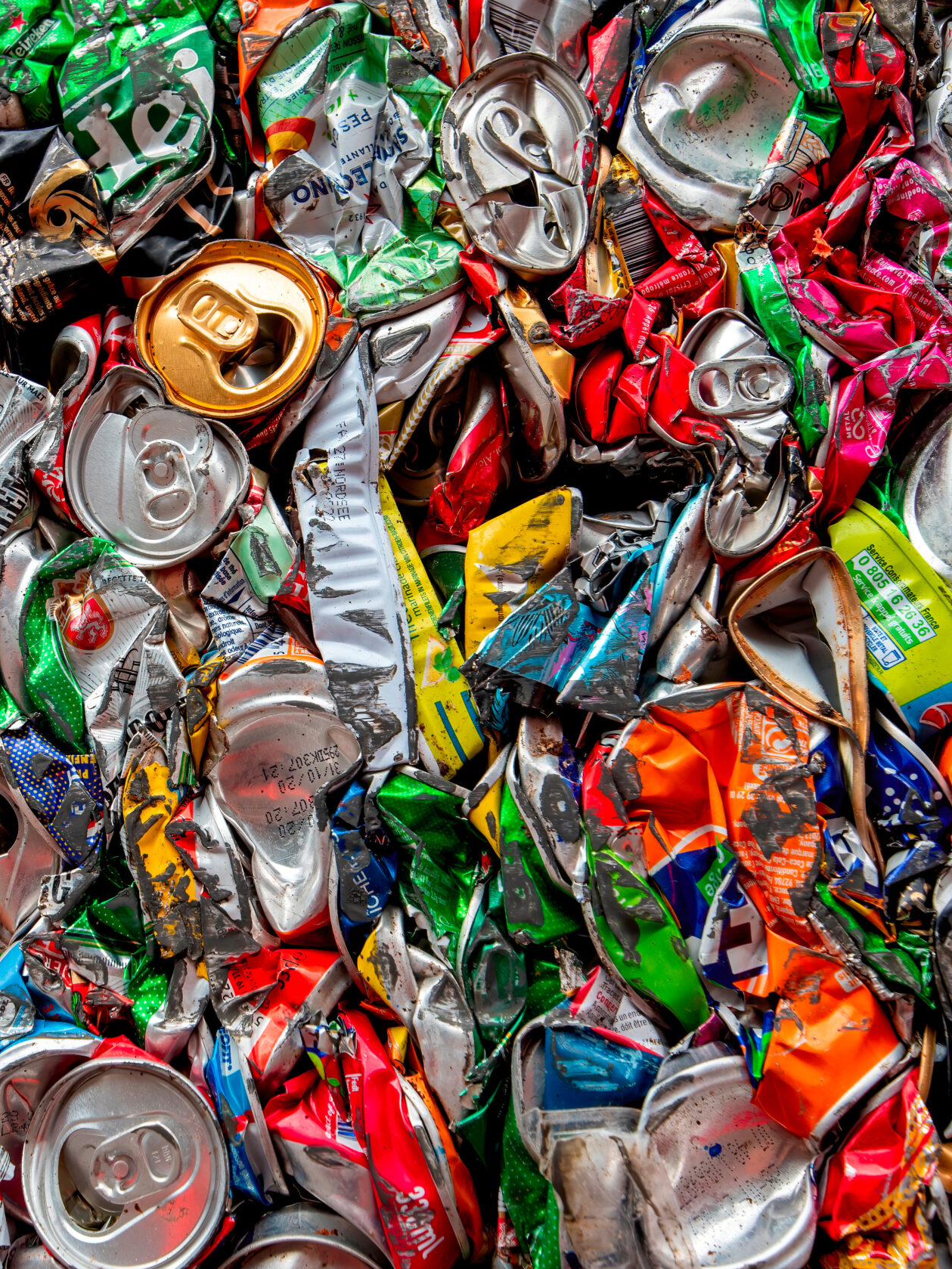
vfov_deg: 42.9
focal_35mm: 44
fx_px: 1614
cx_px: 188
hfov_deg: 32.0
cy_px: 629
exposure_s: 1/200
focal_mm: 30
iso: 250
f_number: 5.6
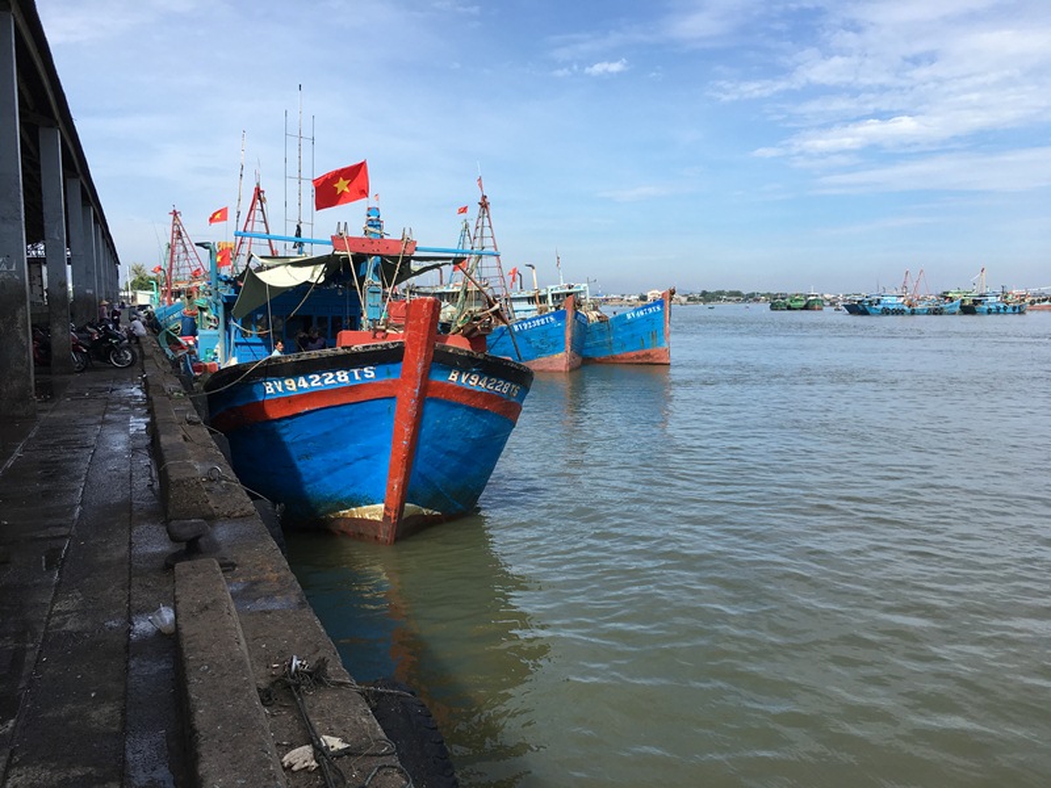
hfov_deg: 61.7
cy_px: 394
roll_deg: +0.2
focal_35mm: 29
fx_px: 880
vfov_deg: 48.2
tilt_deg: -4.9
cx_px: 526
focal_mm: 4.15
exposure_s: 1/1374
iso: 25
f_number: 2.2
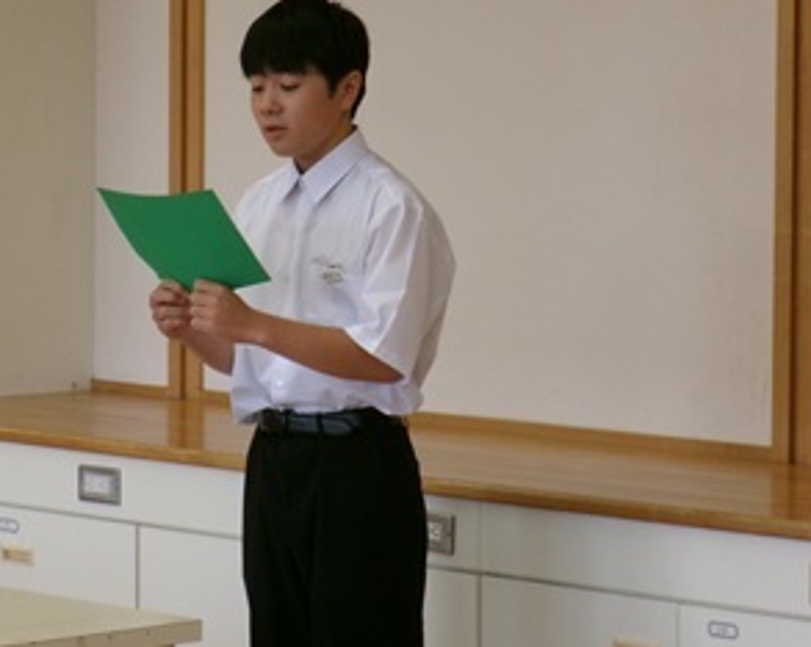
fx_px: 4414
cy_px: 257
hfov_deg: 10.5
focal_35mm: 184
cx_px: 235
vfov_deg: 8.4
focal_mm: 20.6
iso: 224
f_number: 6.2
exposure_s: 1/60
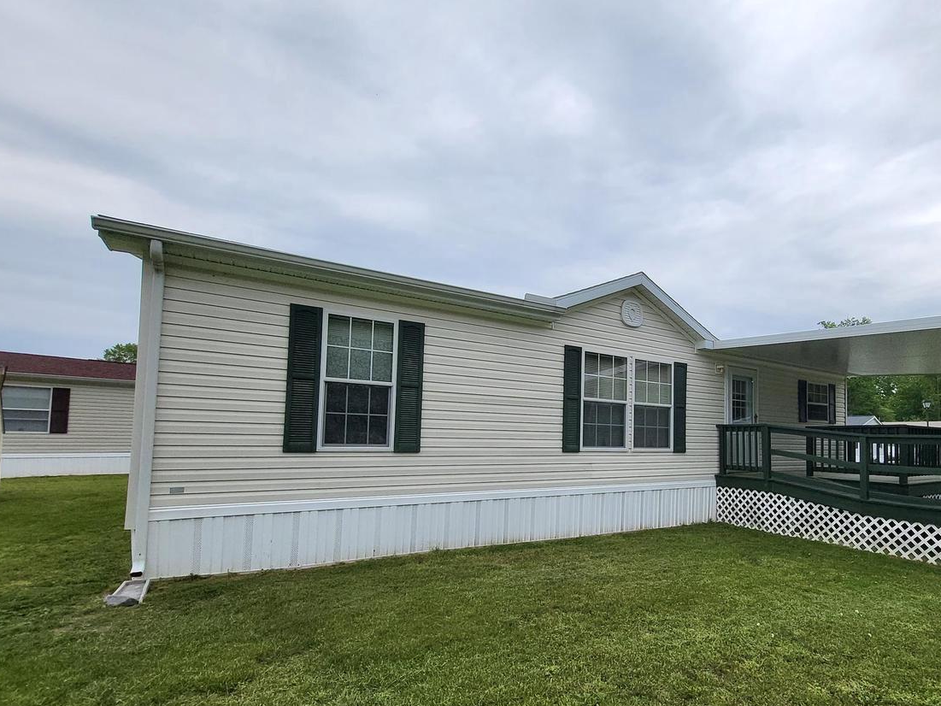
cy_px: 405
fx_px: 462
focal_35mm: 17
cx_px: 592
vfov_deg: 74.3
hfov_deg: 89.1
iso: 32
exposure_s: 1/236
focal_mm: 1.74
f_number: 2.2
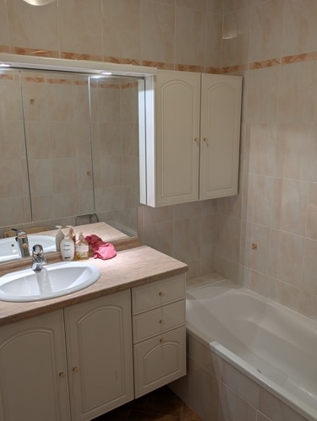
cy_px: 203
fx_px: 366
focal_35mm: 30
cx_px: 164
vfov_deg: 59.9
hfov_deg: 46.8
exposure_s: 1/50
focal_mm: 5.43
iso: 60
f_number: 1.89
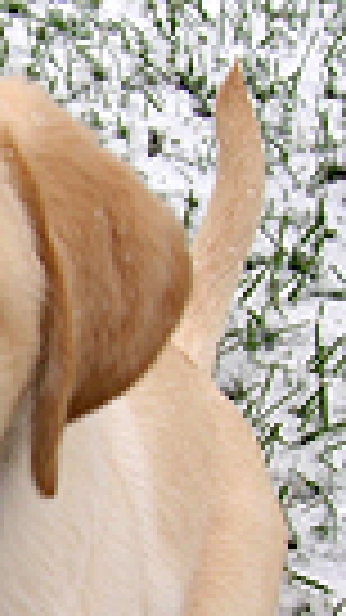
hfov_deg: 10.7
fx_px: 1763
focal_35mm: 108
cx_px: -198
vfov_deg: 19.7
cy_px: 432
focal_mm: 5.7
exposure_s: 1/71.6
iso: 50
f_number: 4.9
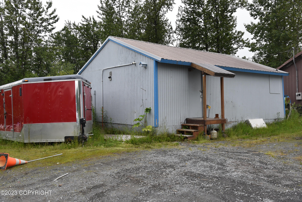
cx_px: 151
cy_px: 101
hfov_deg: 54.4
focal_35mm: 35
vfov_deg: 37.9
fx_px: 294
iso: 360
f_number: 8
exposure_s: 1/250
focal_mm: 35
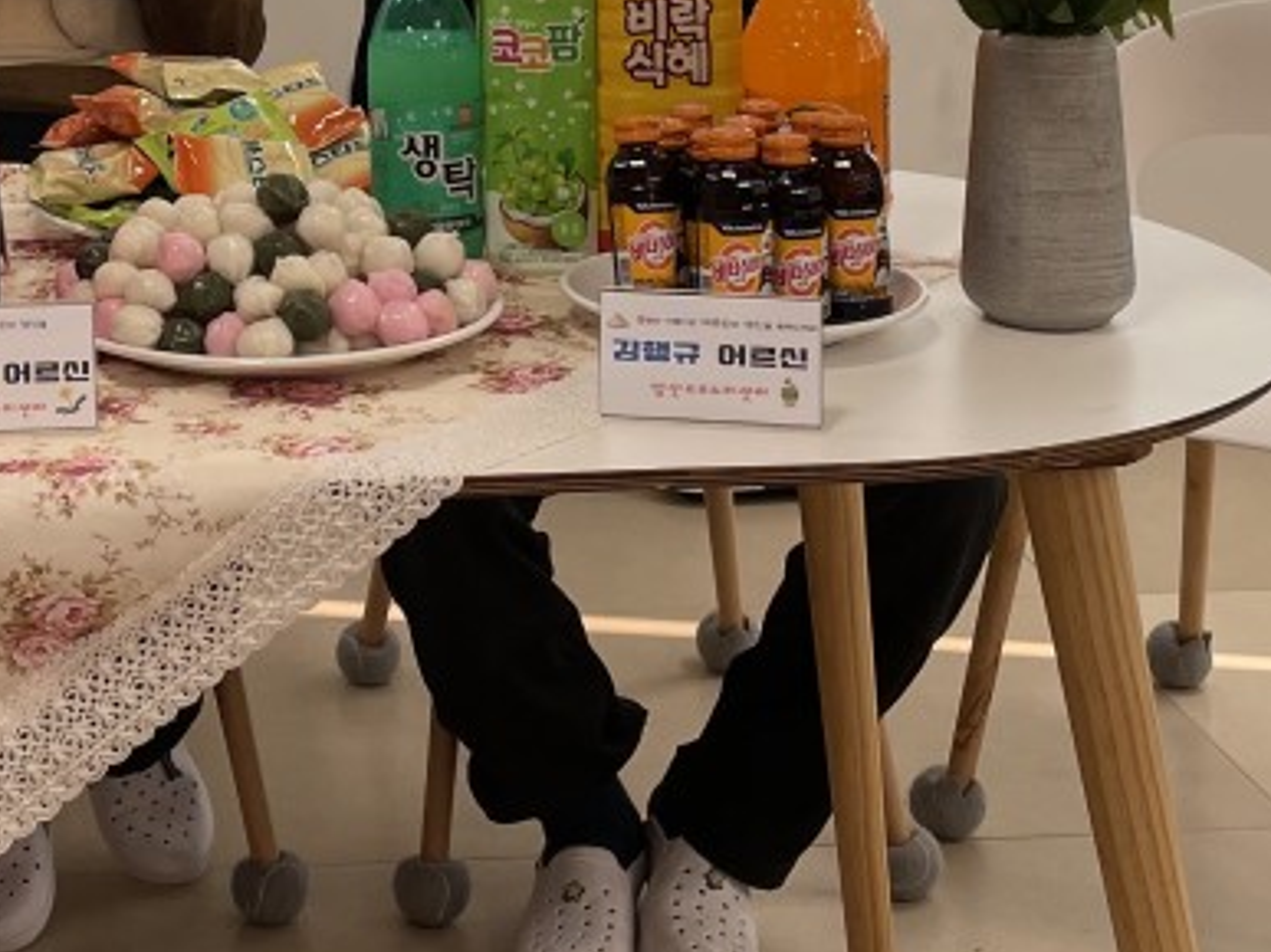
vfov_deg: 16.6
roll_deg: +1.8
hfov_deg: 22.1
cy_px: -121
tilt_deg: -7.0
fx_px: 3157
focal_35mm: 86
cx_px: 85
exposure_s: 1/207
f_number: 1.6
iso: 32
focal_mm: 4.2
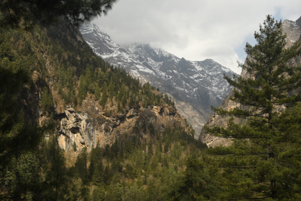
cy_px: 100
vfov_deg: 36.9
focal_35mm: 36
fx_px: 301
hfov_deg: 53.1
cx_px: 150
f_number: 7.1
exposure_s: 1/1000
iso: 400
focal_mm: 24
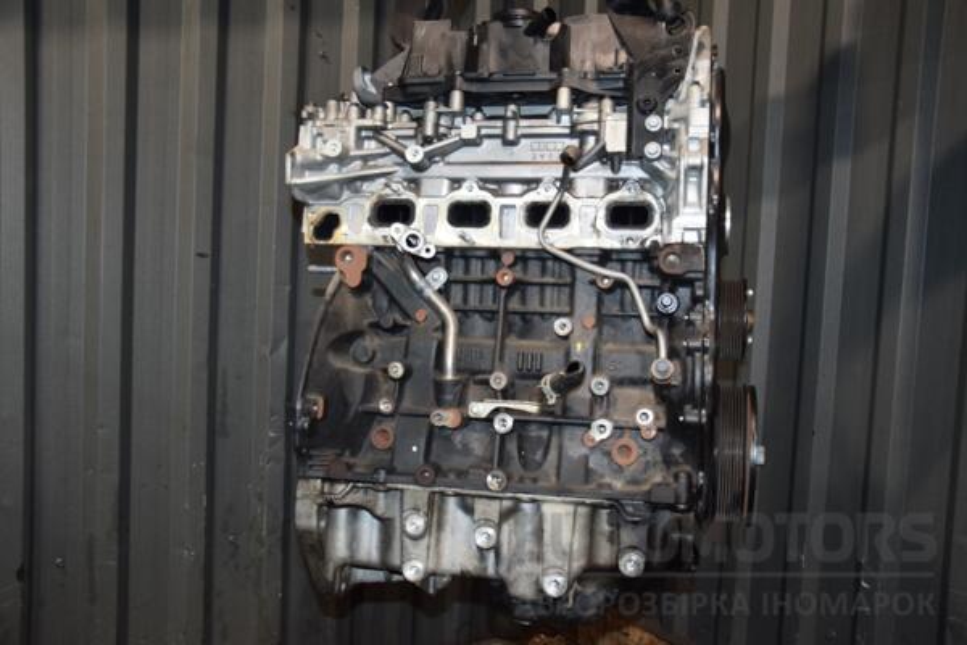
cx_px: 484
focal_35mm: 33
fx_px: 886
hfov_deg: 57.2
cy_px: 322
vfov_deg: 40.0
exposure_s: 1/60
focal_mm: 22
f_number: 5
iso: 800
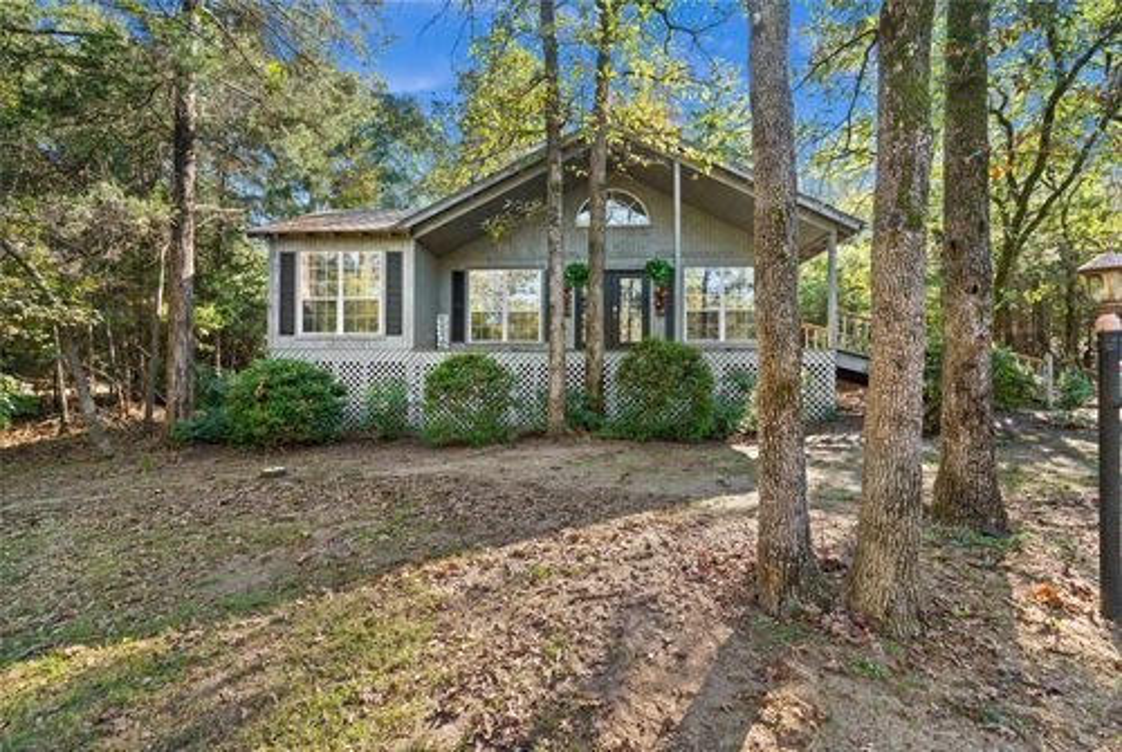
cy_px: 376
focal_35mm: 15
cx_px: 561
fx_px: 468
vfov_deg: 77.5
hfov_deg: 100.3
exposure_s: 1/30
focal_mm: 15
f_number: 5.6
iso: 100
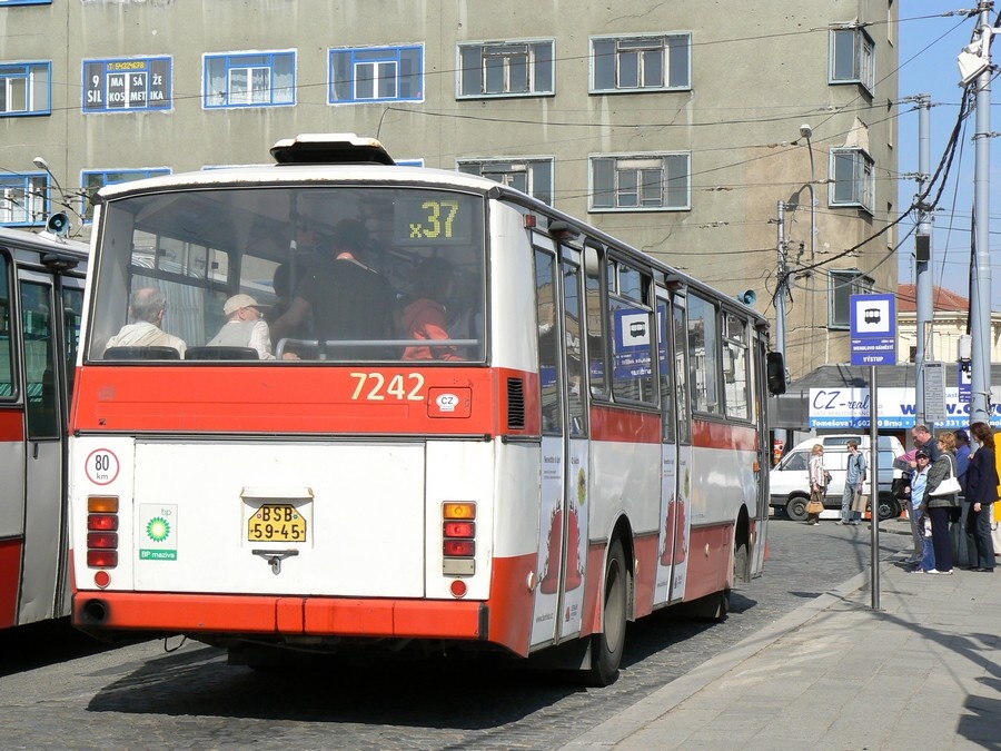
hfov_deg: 24.4
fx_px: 2313
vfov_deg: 18.4
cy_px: 376
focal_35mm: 80
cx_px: 500
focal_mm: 13.4
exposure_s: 1/1300
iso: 100
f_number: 5
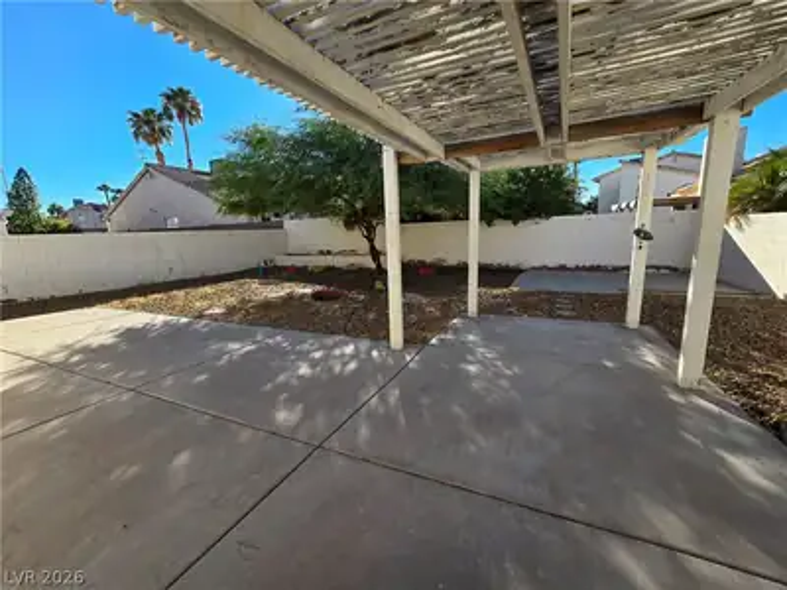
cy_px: 295
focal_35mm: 13
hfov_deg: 106.2
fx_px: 296
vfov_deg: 89.9
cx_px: 394
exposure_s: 1/1311
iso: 50
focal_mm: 2.2
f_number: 2.2
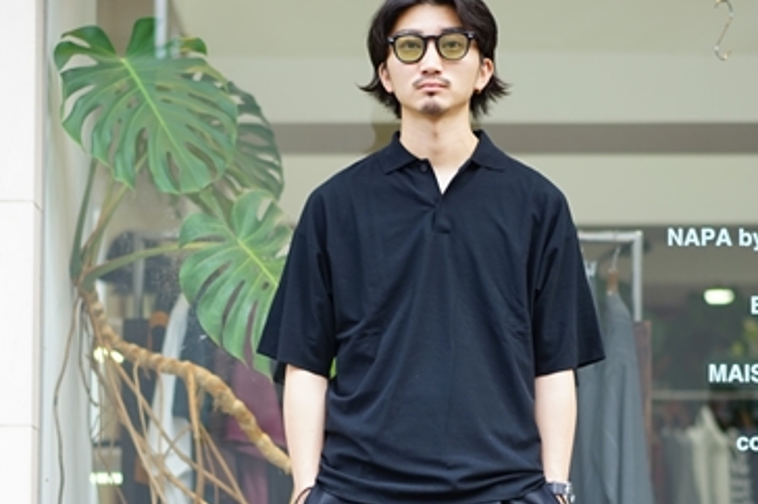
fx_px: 2545
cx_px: 360
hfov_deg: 16.9
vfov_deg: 11.2
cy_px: 468
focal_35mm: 121
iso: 100
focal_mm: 55
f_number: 1.8
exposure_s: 1/160
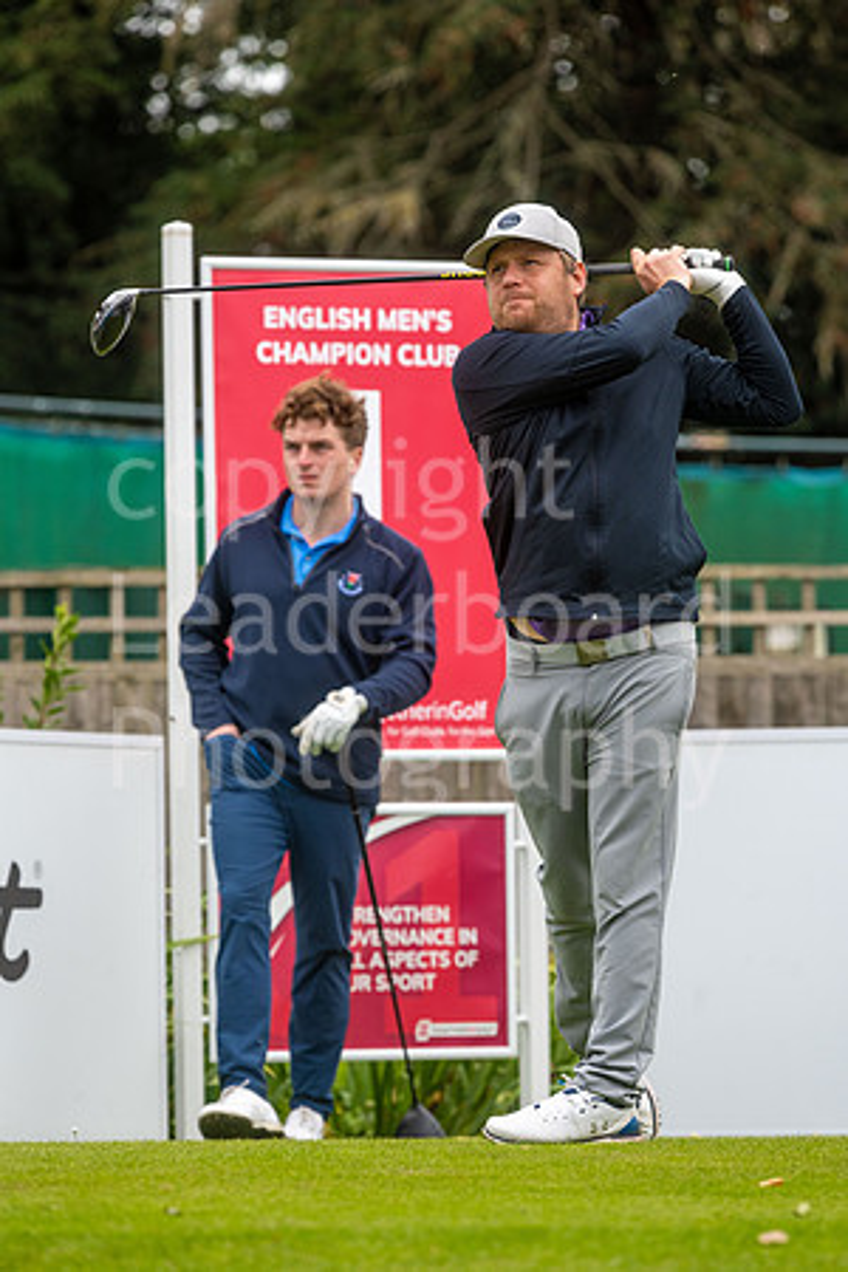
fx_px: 10599
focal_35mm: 300
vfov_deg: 6.9
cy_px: 636
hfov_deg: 4.6
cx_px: 424
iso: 640
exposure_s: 1/800
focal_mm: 300
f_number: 6.3
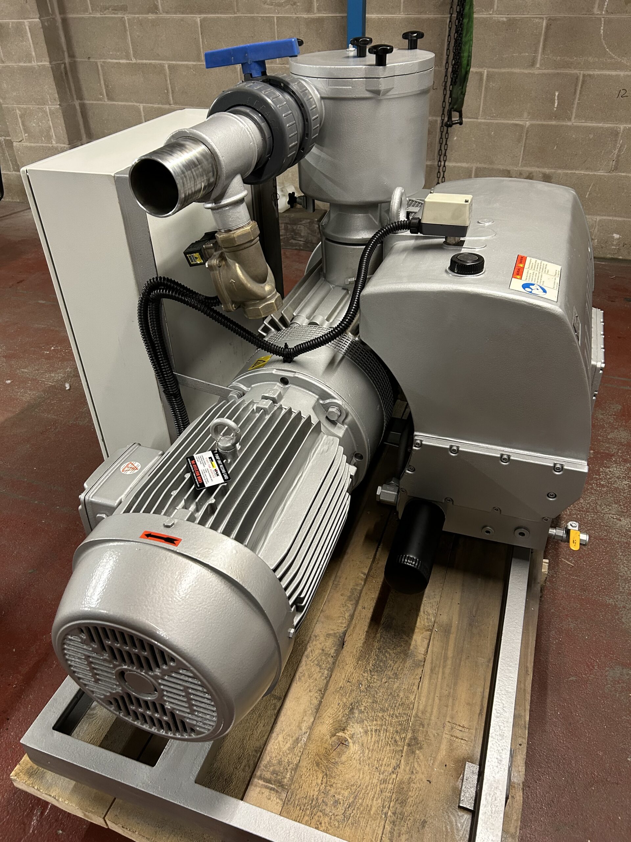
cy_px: 421
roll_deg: +1.2
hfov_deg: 53.1
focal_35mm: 26
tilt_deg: -35.7
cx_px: 316
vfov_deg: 67.3
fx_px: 632
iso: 250
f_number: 1.5
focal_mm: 5.7
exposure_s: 1/50
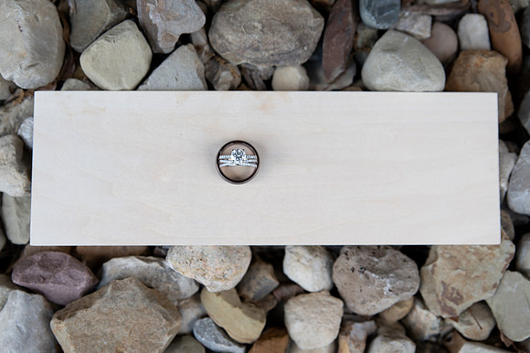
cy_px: 185
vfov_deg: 25.4
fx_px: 782
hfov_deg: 37.4
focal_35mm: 53
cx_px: 238
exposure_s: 1/250
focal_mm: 46
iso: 160
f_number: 3.5
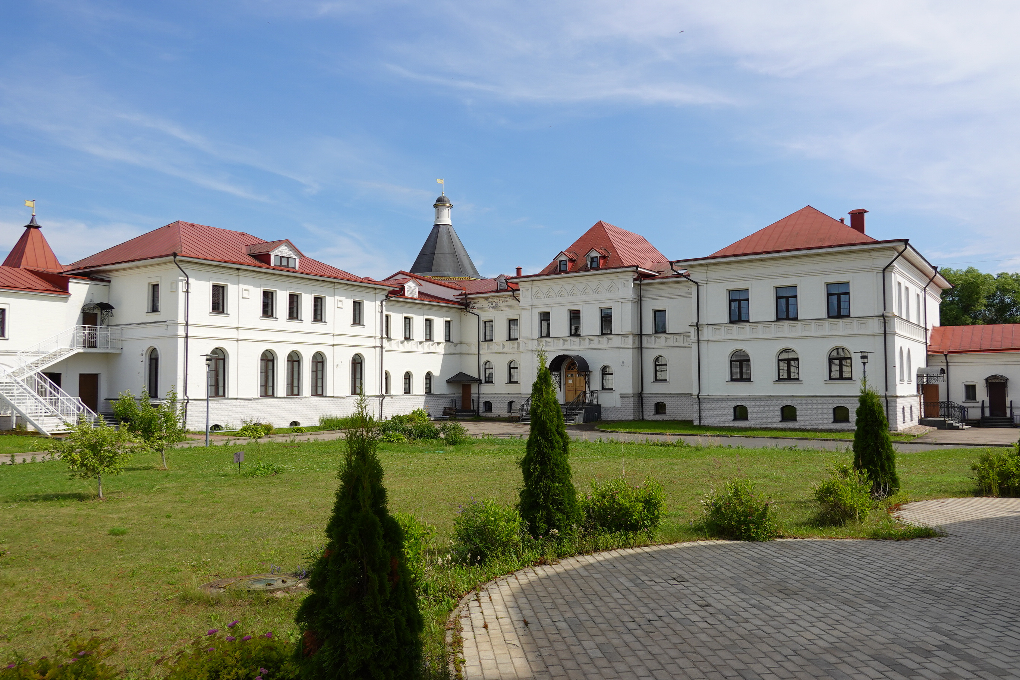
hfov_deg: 63.7
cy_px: 340
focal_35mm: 29
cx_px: 510
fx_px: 822
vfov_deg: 45.0
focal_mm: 10.83
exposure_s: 1/500
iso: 100
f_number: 5.6
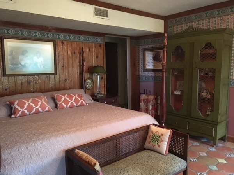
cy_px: 88
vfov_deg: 48.2
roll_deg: +0.8
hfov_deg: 61.7
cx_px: 117
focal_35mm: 29
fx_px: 196
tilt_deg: -5.2
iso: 320
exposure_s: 1/15
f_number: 2.2
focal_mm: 4.15
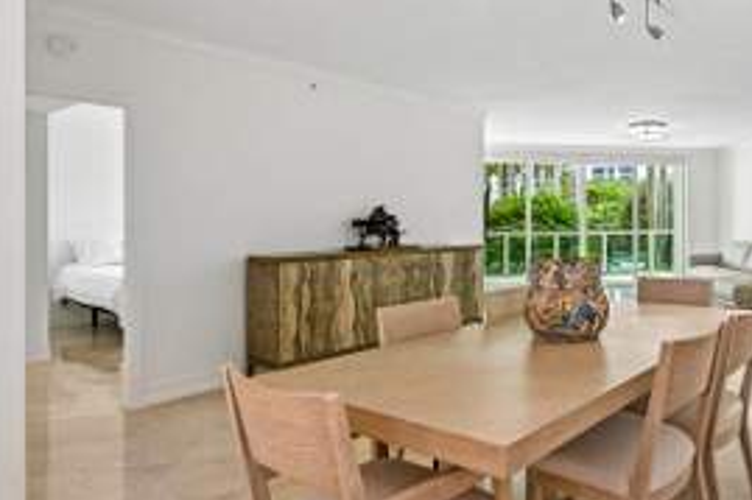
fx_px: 522
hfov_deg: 67.1
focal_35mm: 25
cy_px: 239
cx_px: 562
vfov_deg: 51.2
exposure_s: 1/320
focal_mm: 14
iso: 2500
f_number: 8
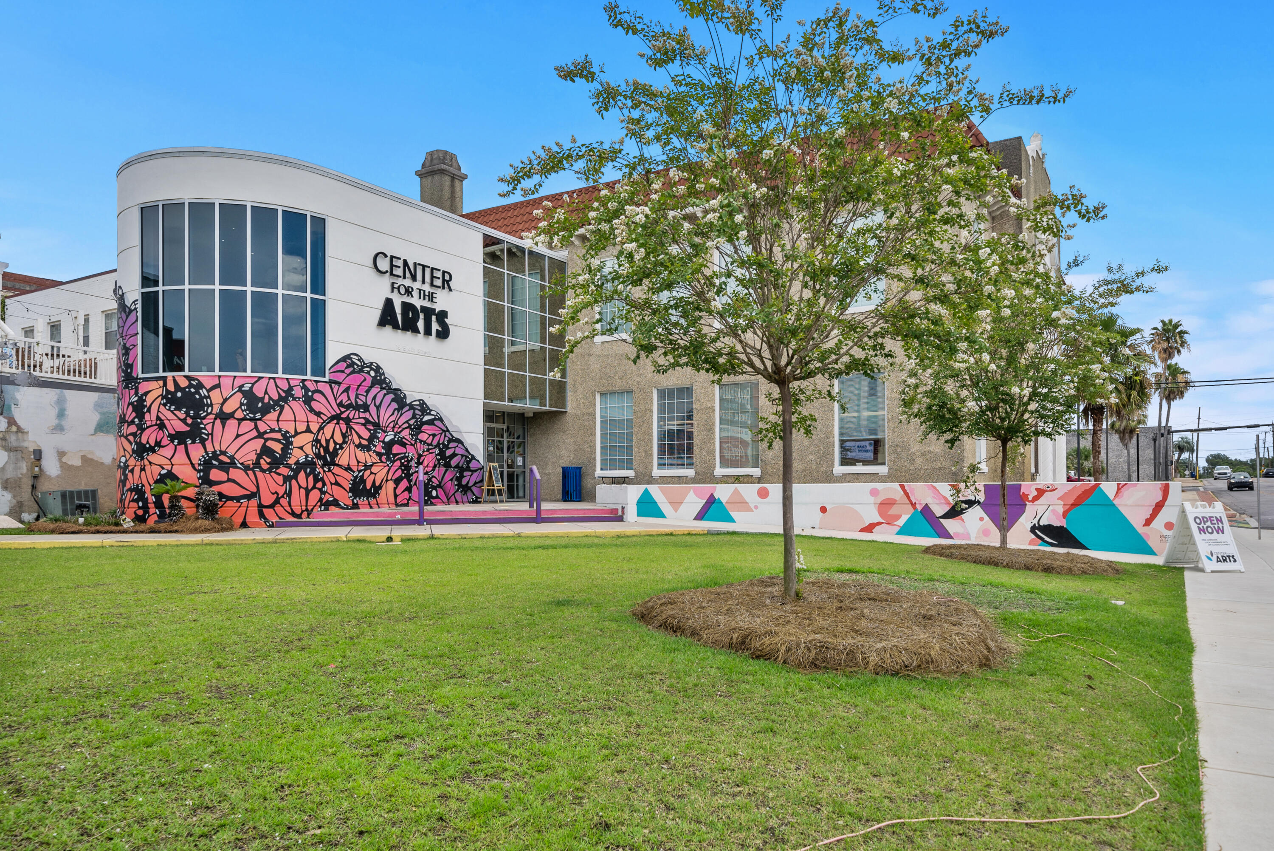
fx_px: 850
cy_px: 426
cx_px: 637
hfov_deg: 73.7
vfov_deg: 53.2
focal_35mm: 24
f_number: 7.1
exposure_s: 1/400
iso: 80
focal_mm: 24
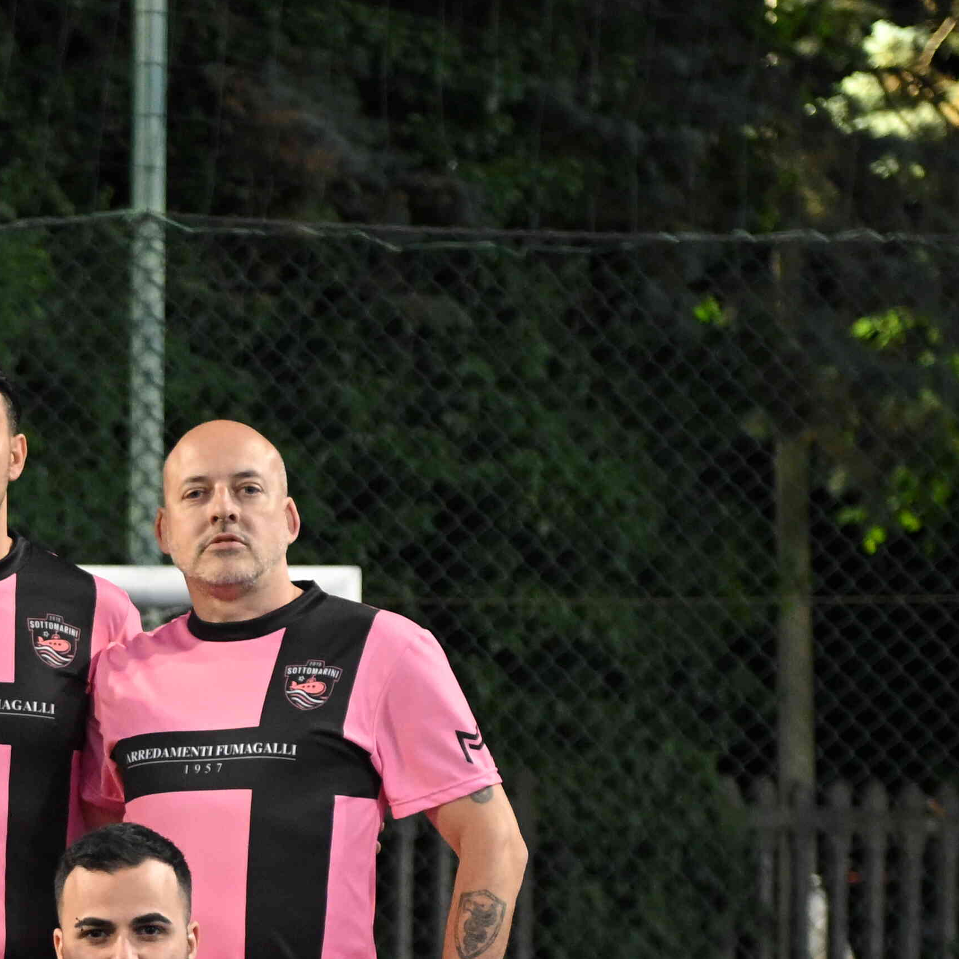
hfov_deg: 8.2
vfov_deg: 8.3
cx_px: -338
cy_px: 1046
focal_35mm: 210
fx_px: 6582
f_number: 2.8
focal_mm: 70
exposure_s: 1/125
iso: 4500
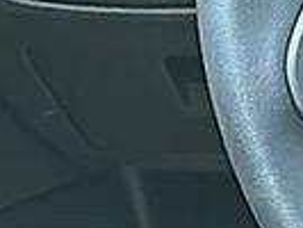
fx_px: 2068
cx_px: 777
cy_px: -35
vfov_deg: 6.3
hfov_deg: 7.7
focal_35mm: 236
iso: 64
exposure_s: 1/129
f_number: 1.78
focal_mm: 6.86
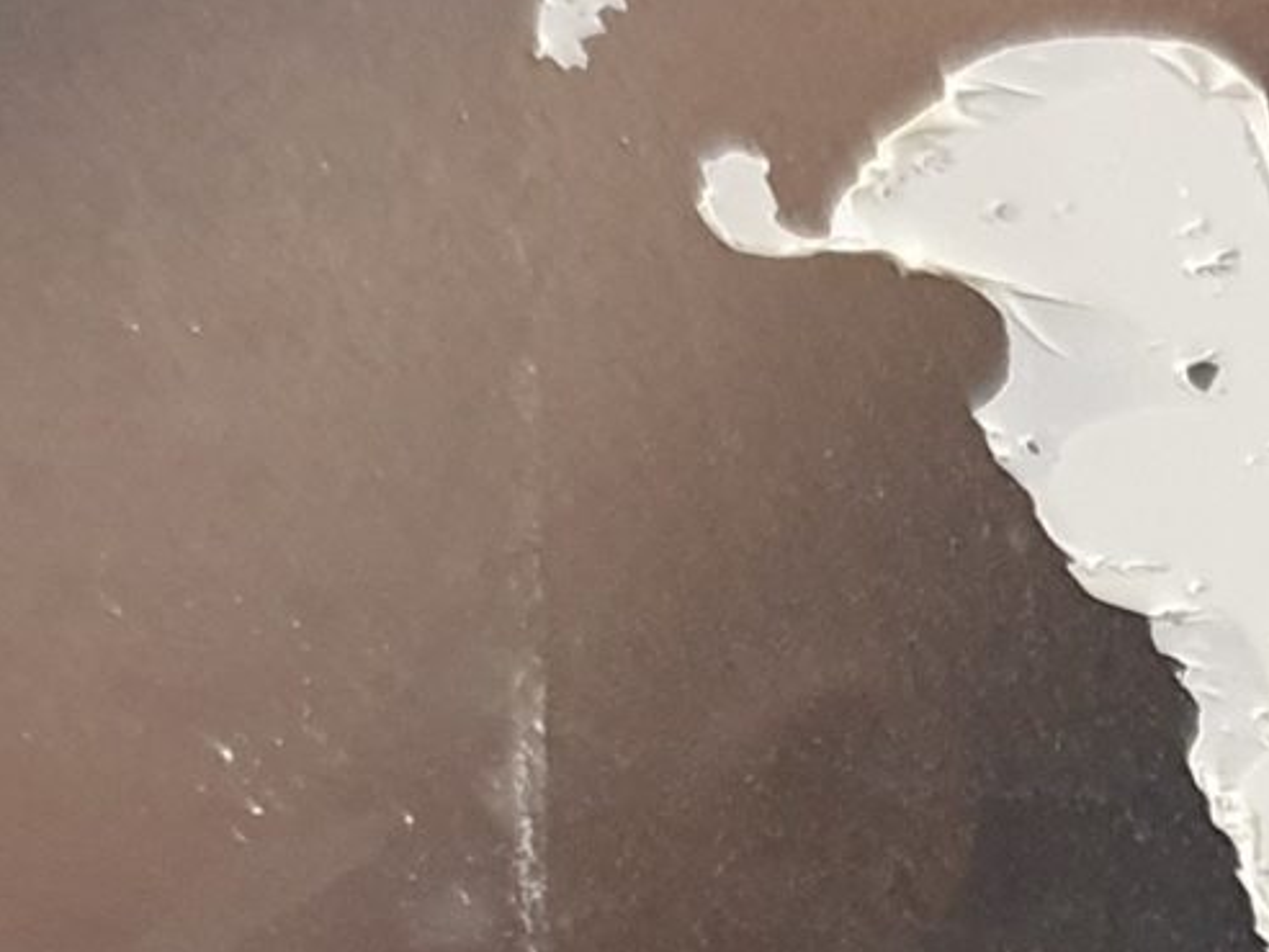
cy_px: 2030
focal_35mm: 135
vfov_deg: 10.0
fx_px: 4950
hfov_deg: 14.0
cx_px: 1645
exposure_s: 1/50
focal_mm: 4.3
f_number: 1.5
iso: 400
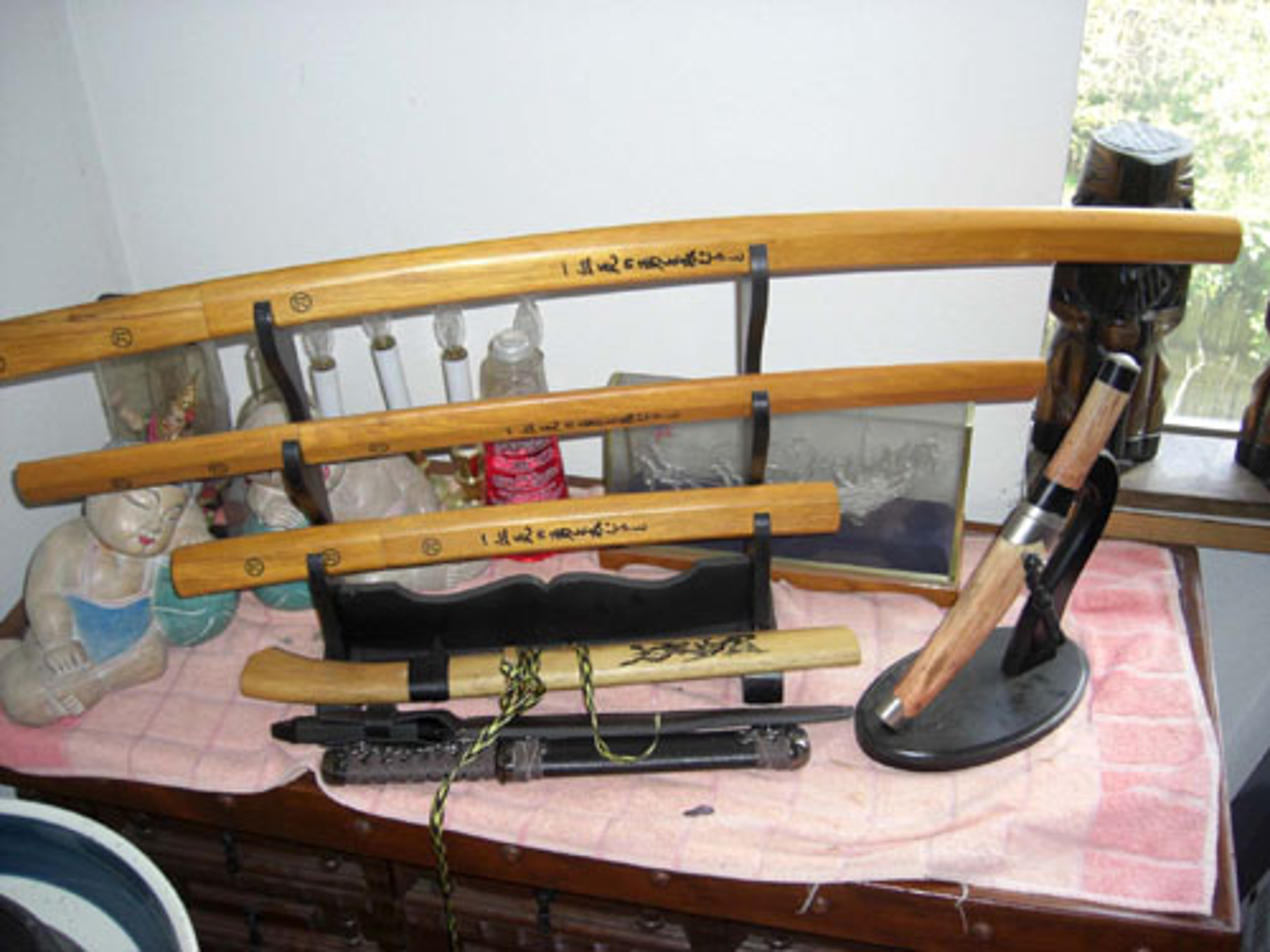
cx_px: 635
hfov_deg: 49.0
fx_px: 1394
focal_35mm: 38
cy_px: 476
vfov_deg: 37.7
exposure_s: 1/60
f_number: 2.8
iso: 100
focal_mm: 7.9
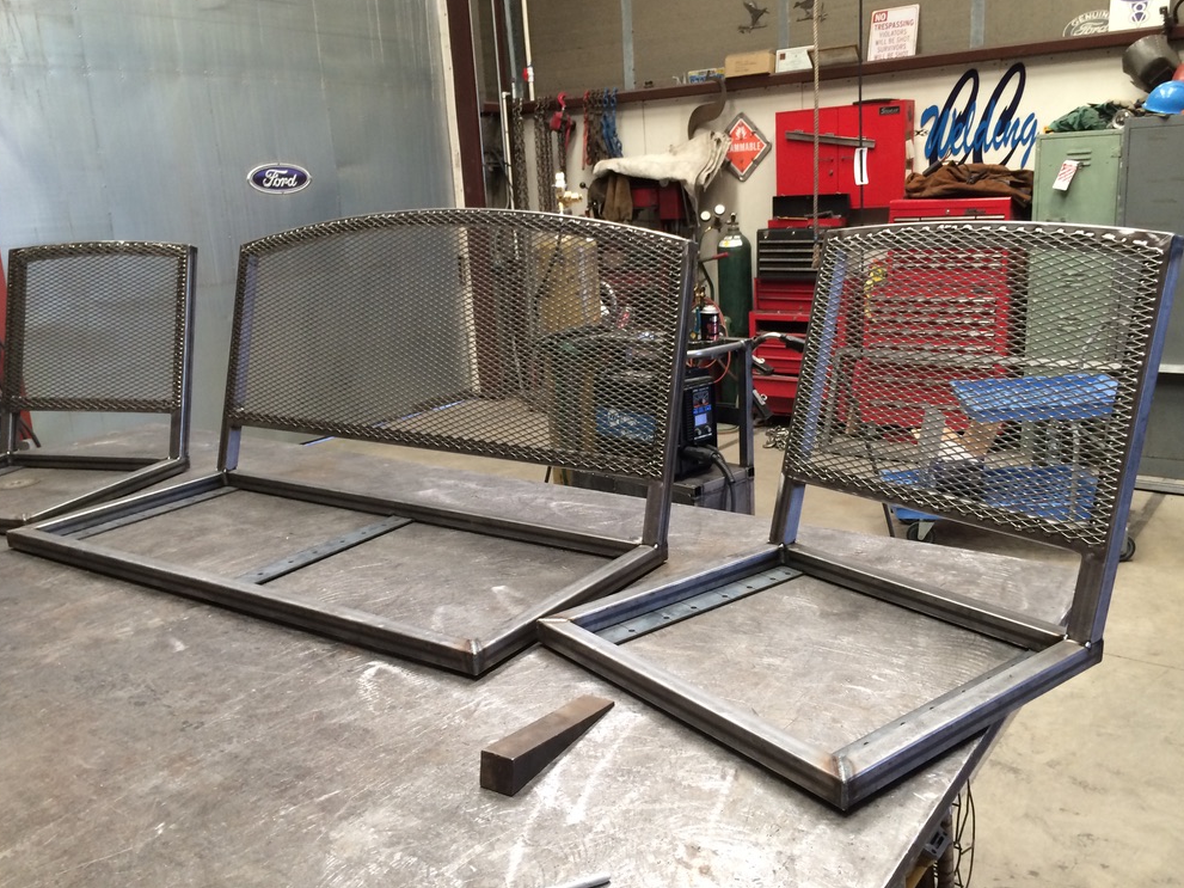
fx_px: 1060
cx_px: 594
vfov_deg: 45.4
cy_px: 431
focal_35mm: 31
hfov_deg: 58.4
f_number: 2.2
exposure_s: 1/30
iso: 50
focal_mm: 4.12
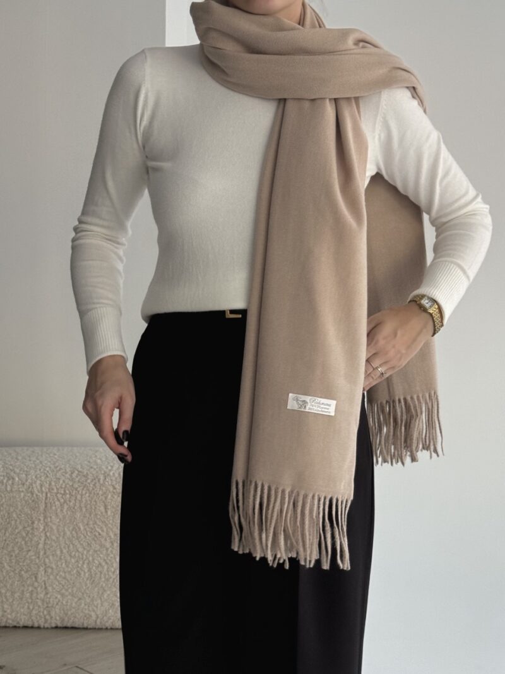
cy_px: 337
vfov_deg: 39.7
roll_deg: -0.8
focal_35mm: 48
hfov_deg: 30.3
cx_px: 252
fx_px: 934
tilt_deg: -5.3
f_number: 1.78
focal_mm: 6.76
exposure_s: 1/60
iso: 125
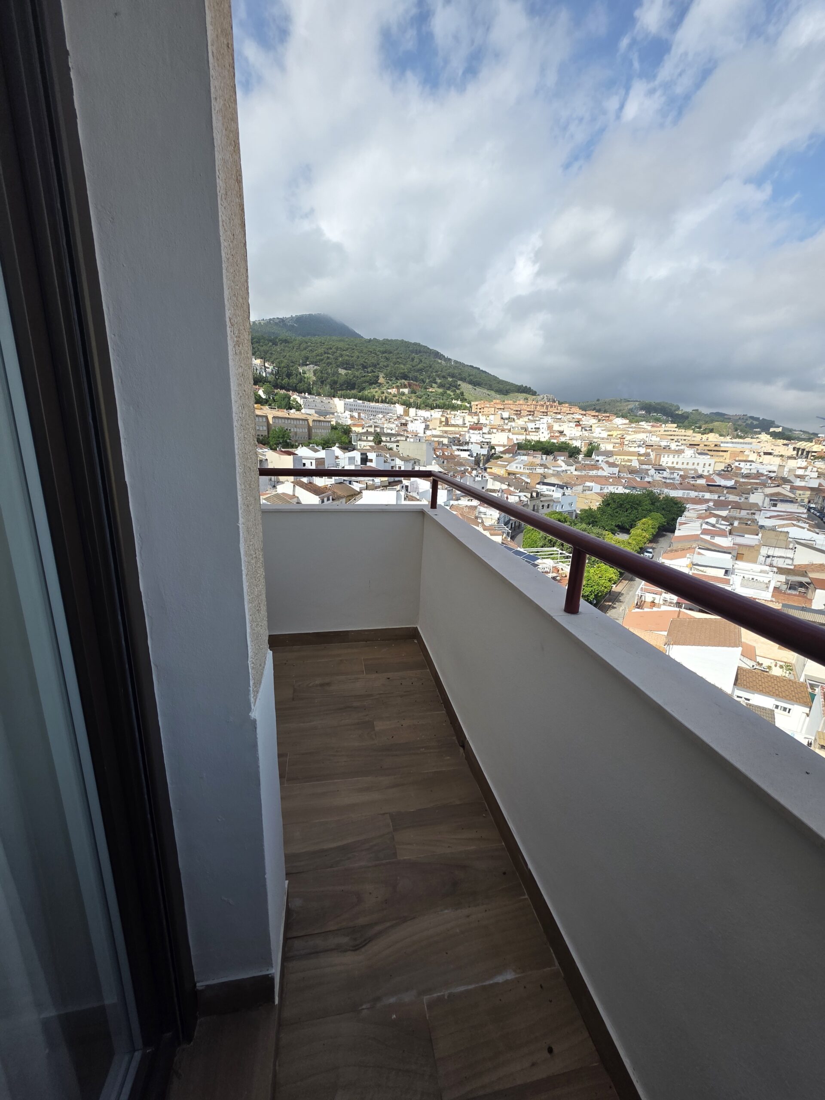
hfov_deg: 89.9
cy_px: 550
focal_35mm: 13
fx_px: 413
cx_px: 412
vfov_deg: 106.2
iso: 40
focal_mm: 2.2
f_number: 1.9
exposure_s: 1/2010
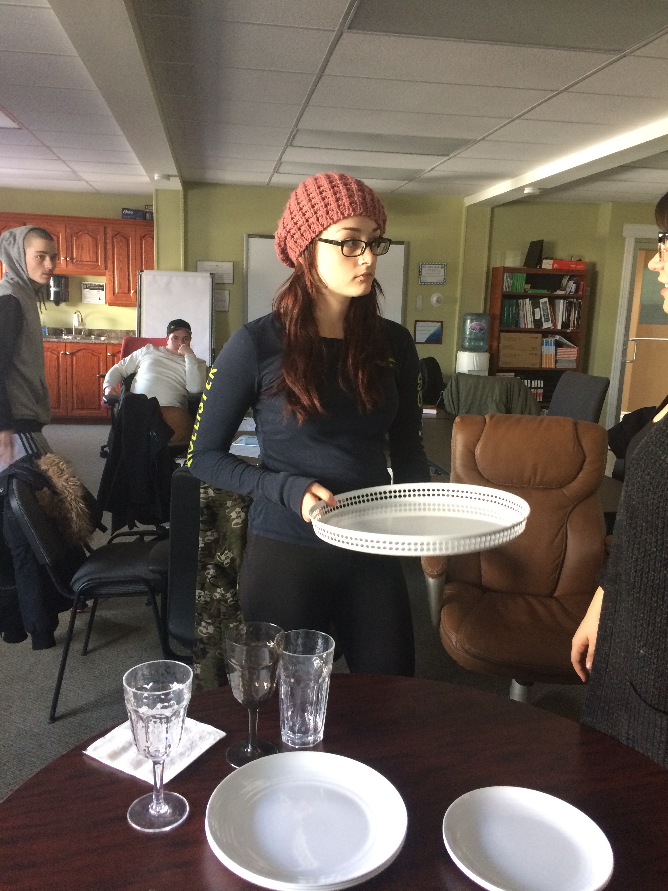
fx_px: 746
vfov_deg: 61.7
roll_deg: -1.3
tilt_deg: -14.0
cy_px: 446
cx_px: 334
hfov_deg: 48.2
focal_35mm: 29
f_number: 2.2
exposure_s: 1/30
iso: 160
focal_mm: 4.15
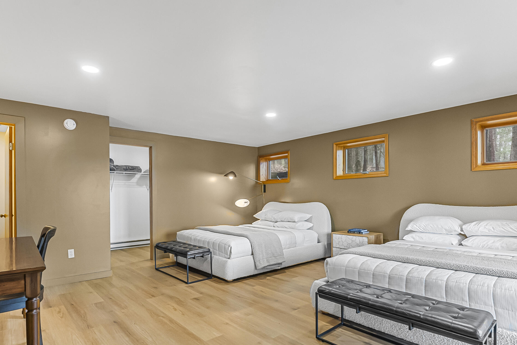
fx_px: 287
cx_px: 242
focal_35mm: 20
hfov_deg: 83.9
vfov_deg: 61.5
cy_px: 205
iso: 2500
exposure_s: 1/80
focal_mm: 15
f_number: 7.1
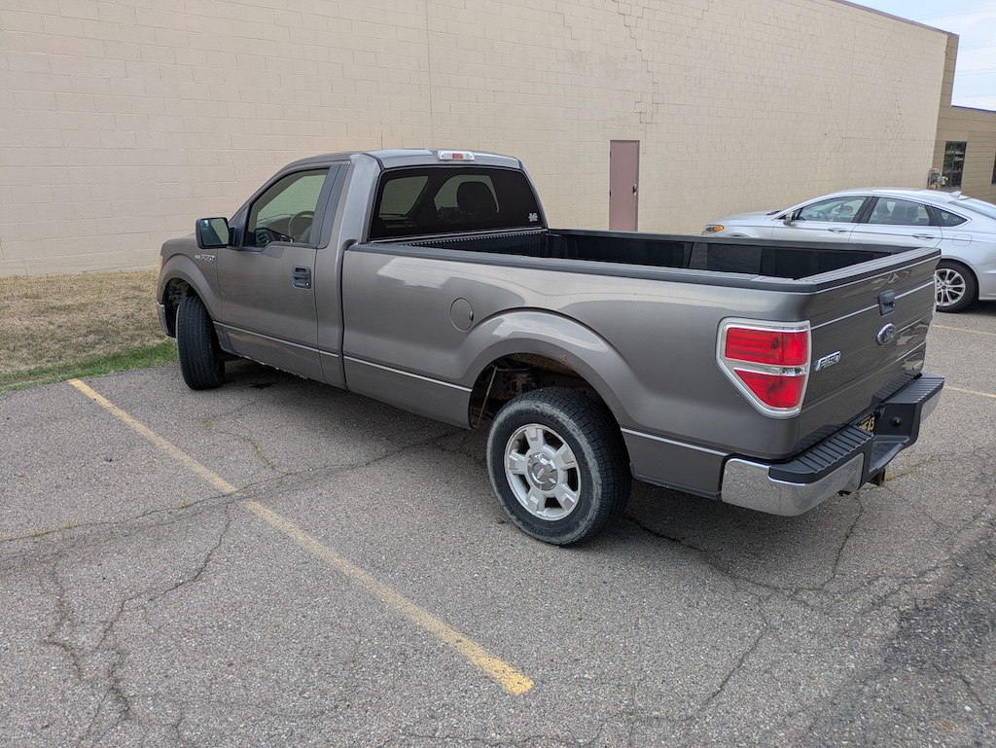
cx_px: 498
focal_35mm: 25
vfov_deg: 54.9
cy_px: 374
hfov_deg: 69.4
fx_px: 720
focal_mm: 5.43
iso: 44
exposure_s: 1/343
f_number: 1.89
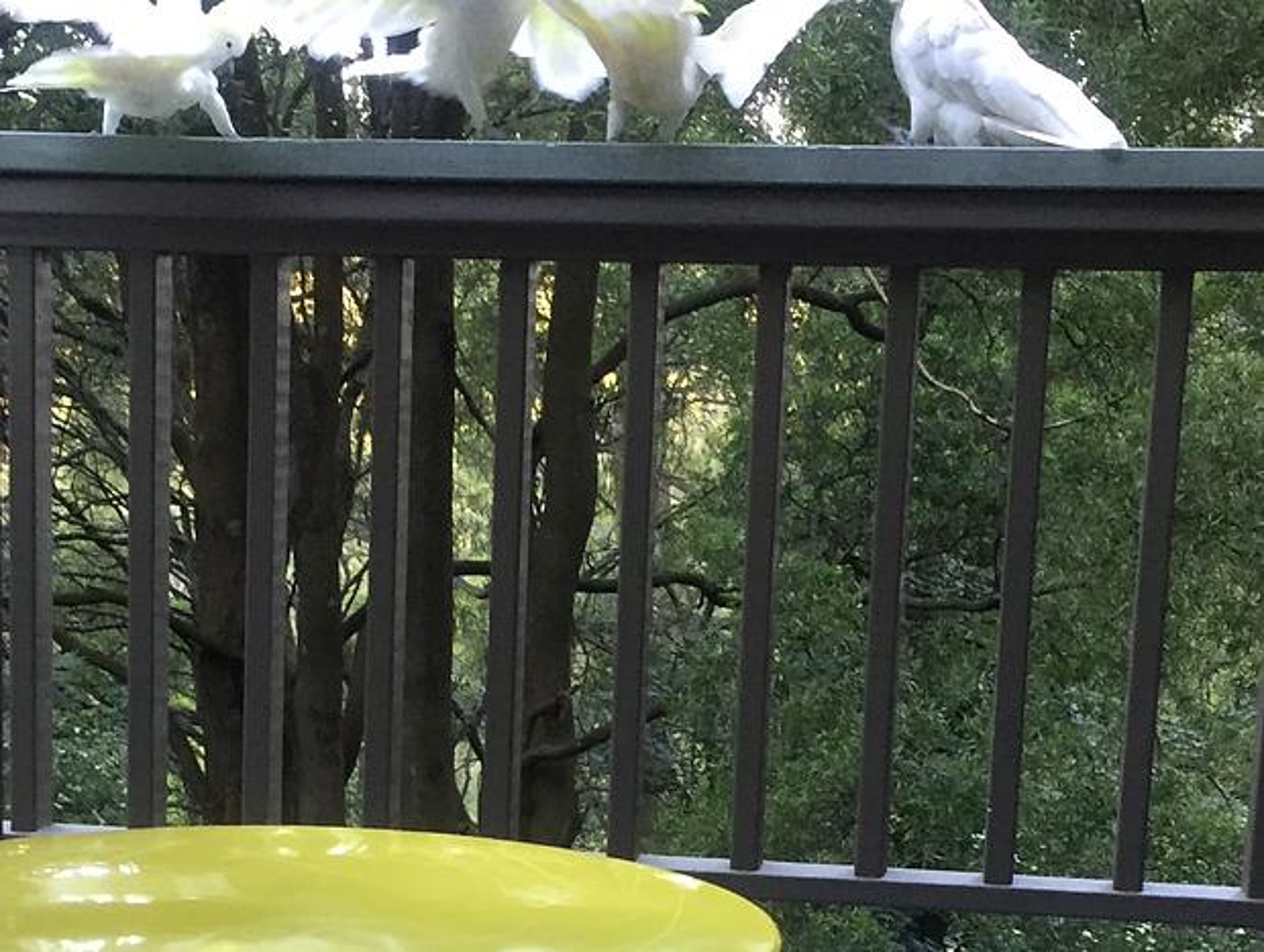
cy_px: 476
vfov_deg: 48.3
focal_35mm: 29
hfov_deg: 61.6
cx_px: 632
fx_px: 1061
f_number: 2.2
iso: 64
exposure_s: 1/33
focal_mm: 4.15
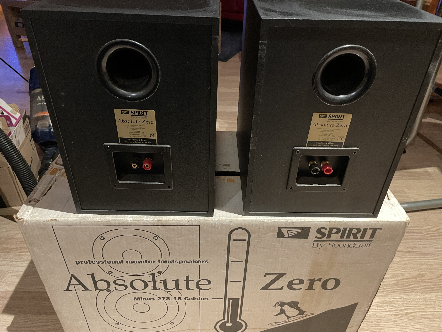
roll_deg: -2.7
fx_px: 332
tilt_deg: -35.7
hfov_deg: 67.3
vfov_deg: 53.1
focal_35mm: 26
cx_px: 221
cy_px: 166
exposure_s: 1/25
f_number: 1.6
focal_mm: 4.2
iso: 640
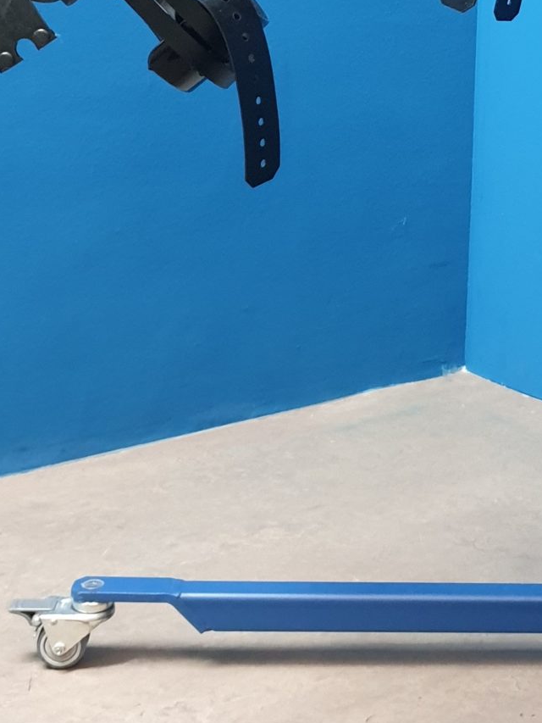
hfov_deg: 18.6
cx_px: 499
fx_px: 1628
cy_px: -45
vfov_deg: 23.7
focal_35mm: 78
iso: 320
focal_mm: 4.3
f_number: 1.5
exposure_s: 1/50
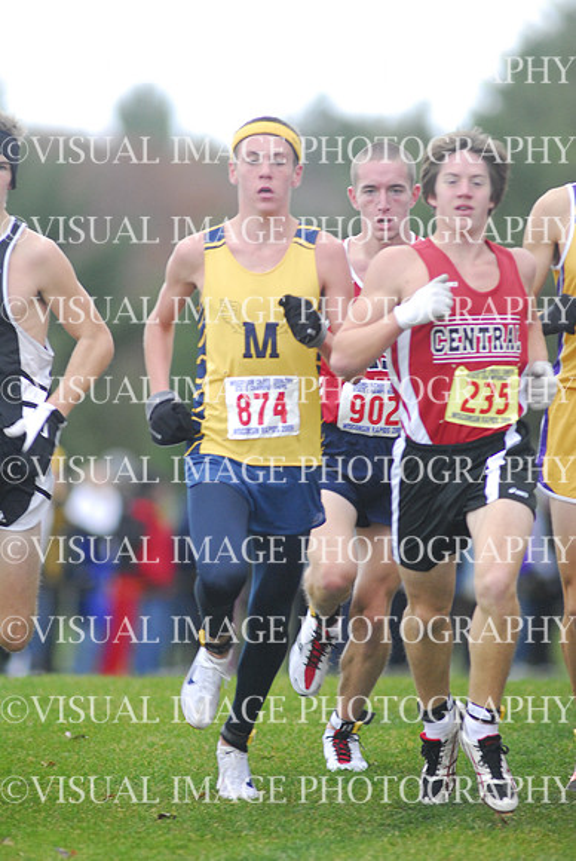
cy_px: 430
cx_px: 288
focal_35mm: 450
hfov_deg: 3.1
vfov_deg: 4.6
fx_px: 10773
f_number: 4
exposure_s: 1/500
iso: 800
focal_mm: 300
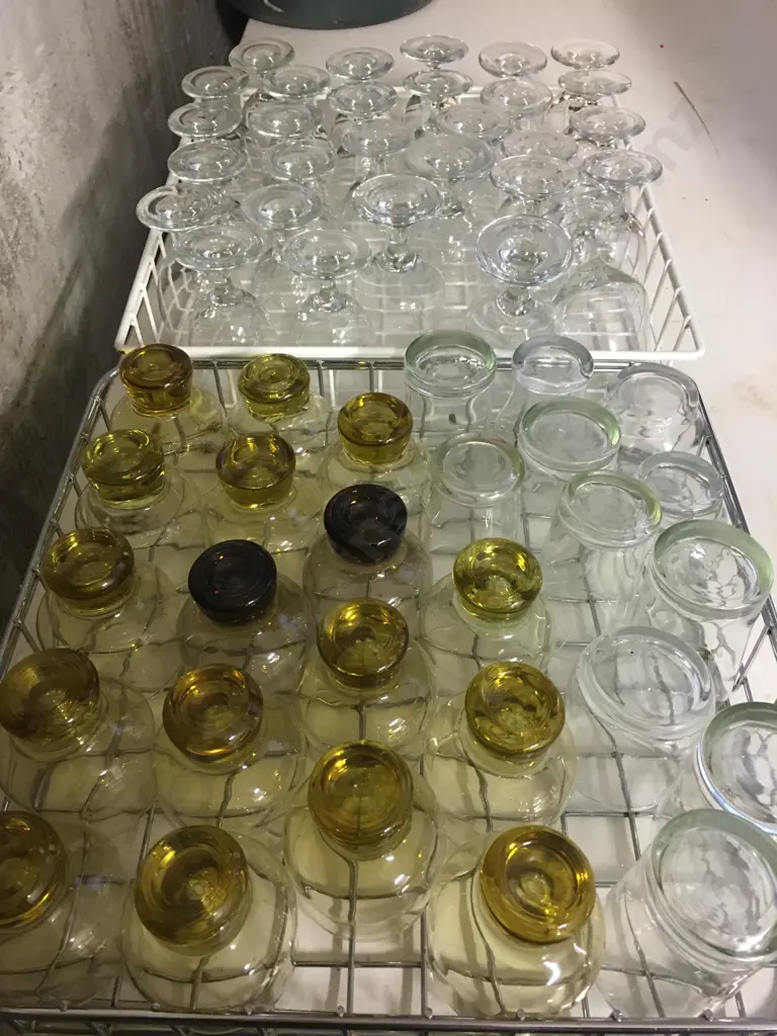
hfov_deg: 48.2
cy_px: 518
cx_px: 388
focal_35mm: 29
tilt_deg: -48.5
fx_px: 868
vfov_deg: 61.7
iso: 100
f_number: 2.2
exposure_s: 1/10
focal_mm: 4.15
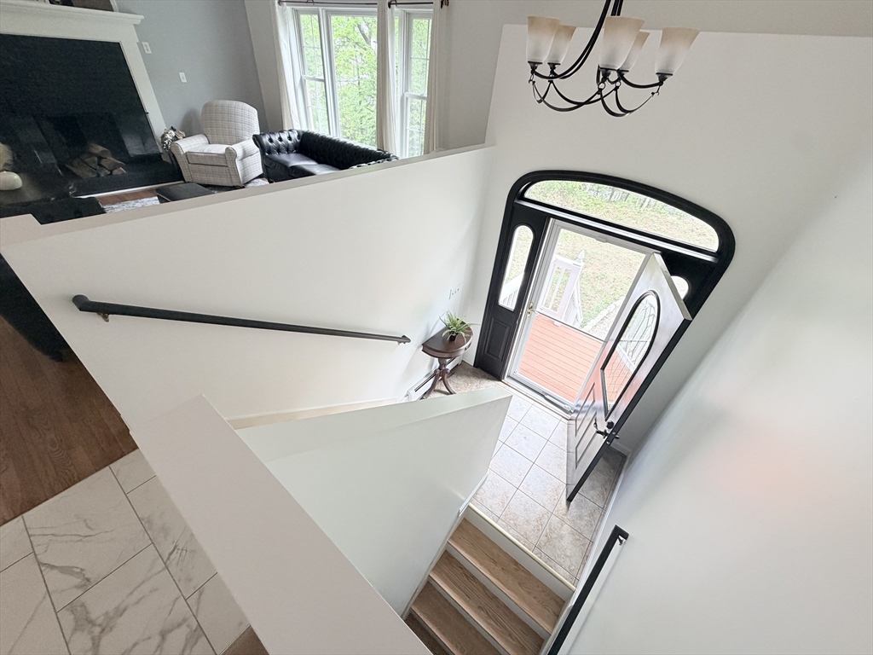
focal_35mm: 14
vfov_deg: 85.7
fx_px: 353
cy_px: 328
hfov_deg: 102.1
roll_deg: -5.2
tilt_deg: -37.0
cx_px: 436
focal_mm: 2.22
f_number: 2.2
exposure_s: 1/120
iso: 160
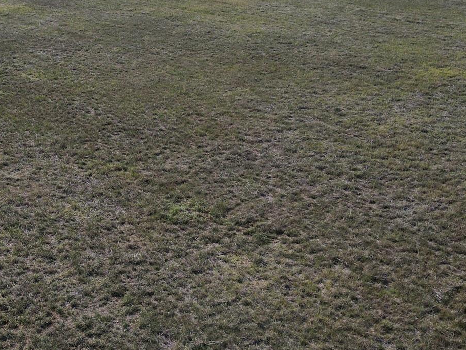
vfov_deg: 27.0
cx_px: 109
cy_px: 136
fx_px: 727
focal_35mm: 54
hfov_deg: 34.7
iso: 110
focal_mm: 4.5
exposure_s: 1/725
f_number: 2.8
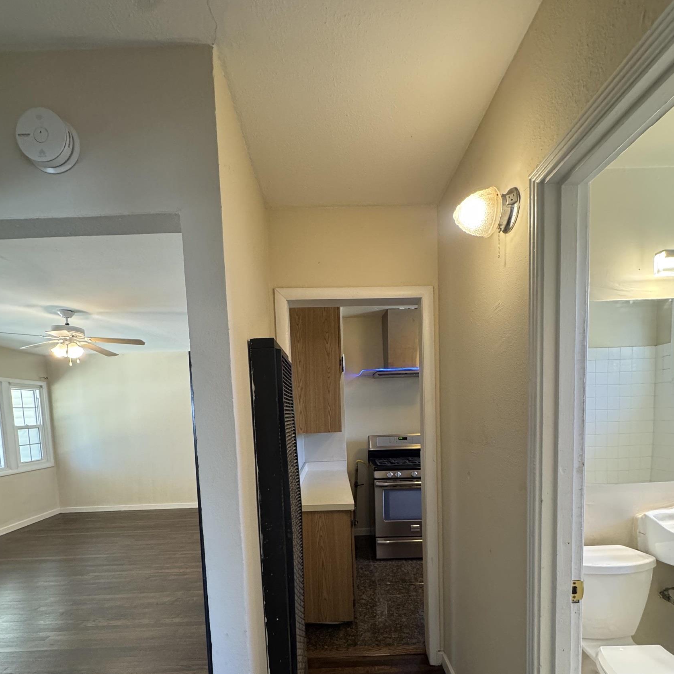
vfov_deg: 81.5
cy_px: 442
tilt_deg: -5.1
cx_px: 337
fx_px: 374
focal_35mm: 17
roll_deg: +2.4
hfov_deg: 84.0
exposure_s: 1/60
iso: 400
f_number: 2.2
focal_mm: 2.22
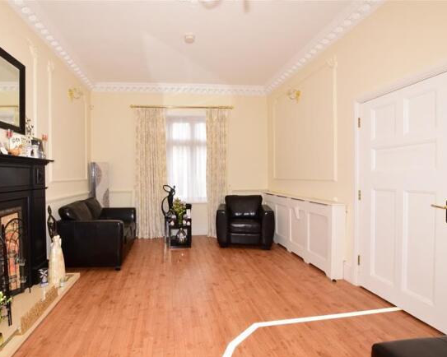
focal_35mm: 17
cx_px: 186
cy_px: 179
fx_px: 225
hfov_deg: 88.9
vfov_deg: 76.9
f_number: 16
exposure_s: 1/20
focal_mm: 10
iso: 500
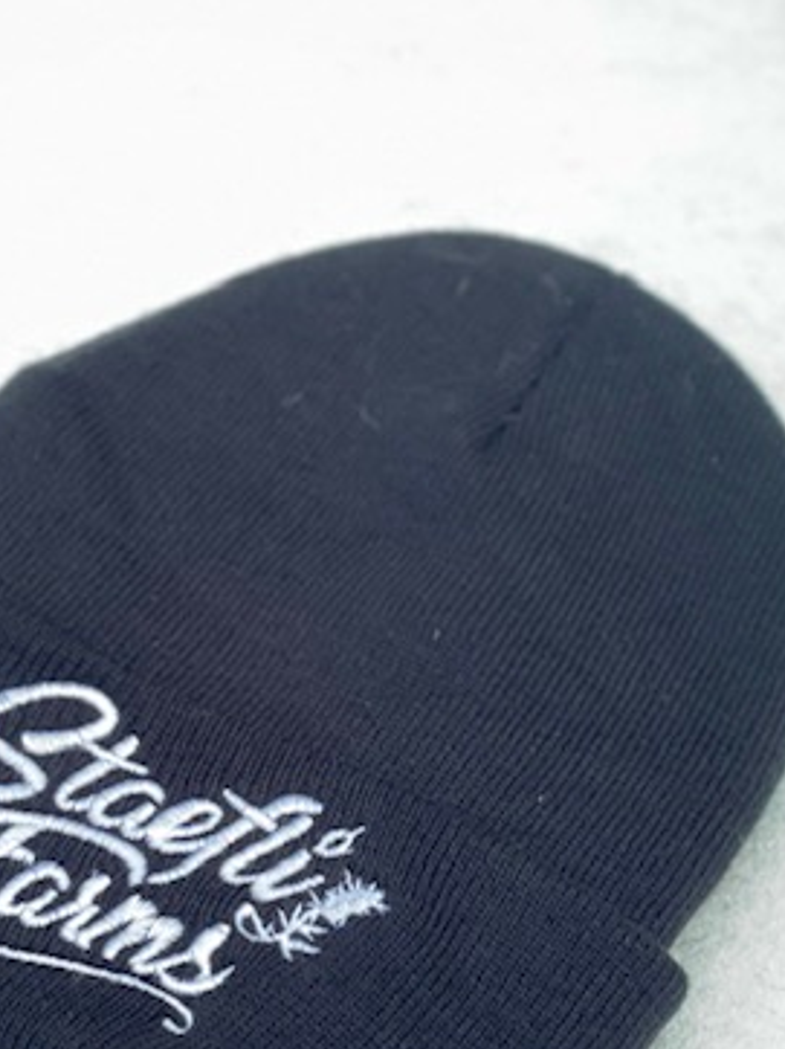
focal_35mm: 92
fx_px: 2785
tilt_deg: -54.9
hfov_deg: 16.0
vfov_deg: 21.2
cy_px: 759
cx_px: 243
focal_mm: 6
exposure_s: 1/40
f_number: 2
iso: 200
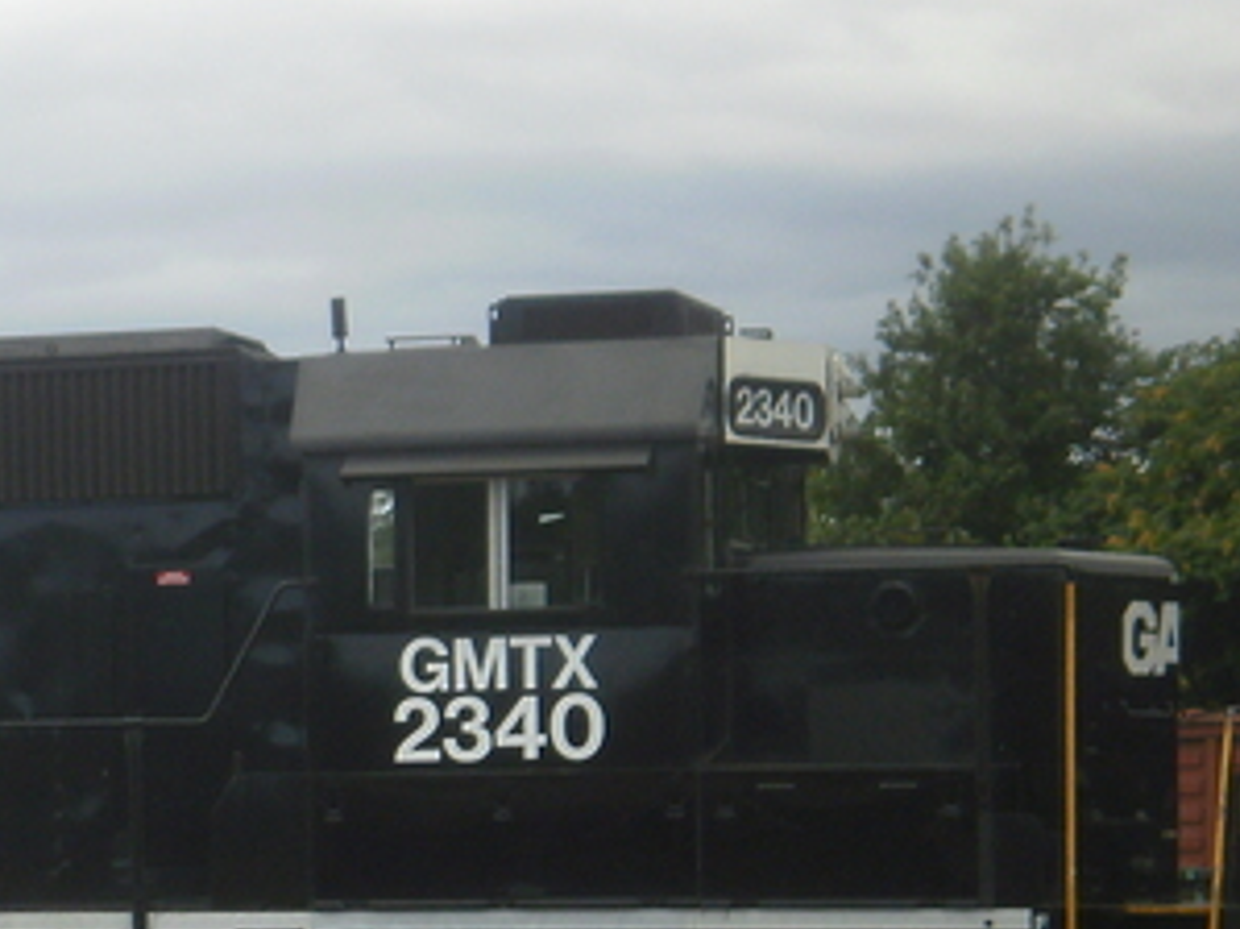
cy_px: 755
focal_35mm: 182
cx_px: -282
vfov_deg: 8.1
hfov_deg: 10.7
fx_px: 6517
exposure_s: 1/500
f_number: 4.4
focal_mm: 11.3
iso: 100
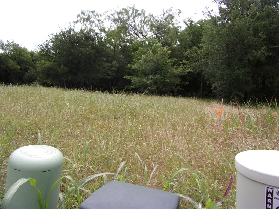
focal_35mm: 24
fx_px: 193
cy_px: 104
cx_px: 140
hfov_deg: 71.6
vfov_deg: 56.8
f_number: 3.3
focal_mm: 4.3
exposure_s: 1/600
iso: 80
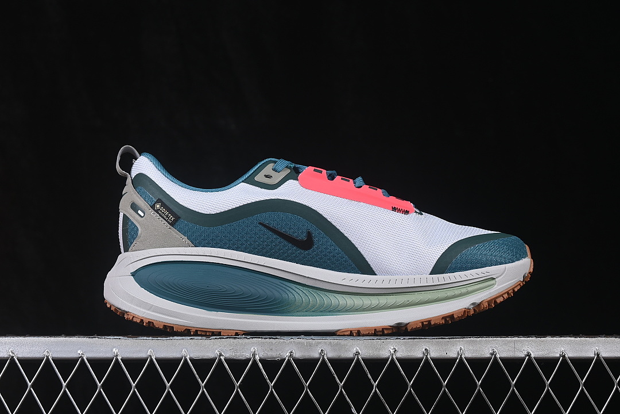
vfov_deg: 18.2
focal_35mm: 75
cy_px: 207
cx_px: 310
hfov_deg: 27.0
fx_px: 1292
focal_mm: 50
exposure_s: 1/80
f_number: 8
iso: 160
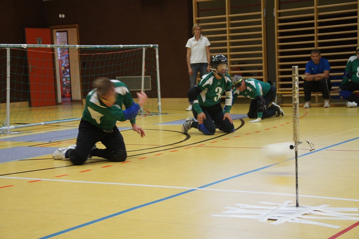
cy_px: 120
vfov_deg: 18.2
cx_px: 180
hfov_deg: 27.0
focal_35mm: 75
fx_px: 747
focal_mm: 50
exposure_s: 1/80
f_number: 4.5
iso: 1600
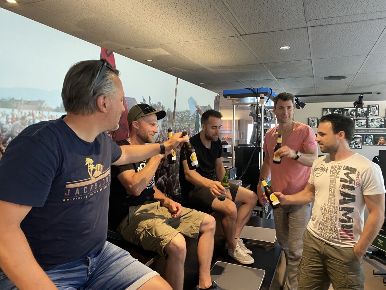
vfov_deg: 53.1
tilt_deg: -2.9
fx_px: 290
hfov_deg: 67.3
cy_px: 145
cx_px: 193
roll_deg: -1.0
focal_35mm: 26
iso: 320
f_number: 1.8
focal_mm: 4.25
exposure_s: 1/33
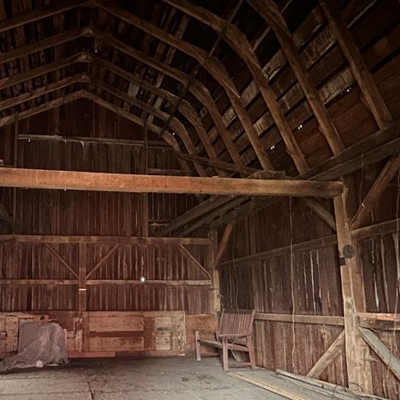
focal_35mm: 26
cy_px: 270
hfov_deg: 57.8
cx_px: 100
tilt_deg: +5.5
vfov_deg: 59.4
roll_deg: +0.0
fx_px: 340
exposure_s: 1/11
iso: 640
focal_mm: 2.22
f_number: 2.2
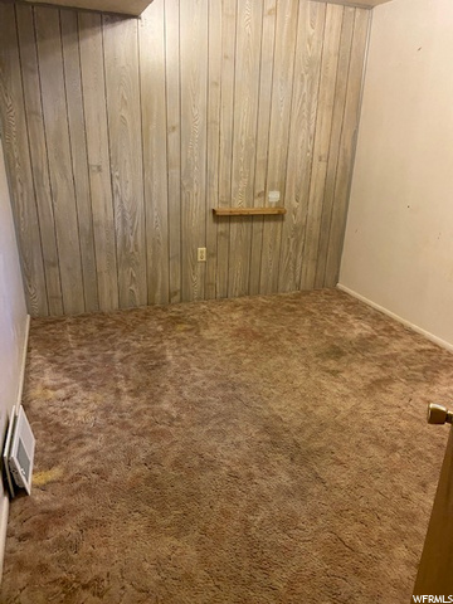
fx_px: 454
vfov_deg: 67.3
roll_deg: -3.7
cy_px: 302
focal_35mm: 26
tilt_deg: -18.2
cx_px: 226
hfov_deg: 53.1
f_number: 1.8
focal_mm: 4.25
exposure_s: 1/40
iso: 400
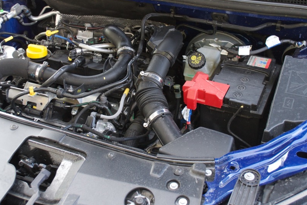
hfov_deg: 36.9
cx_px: 148
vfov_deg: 24.9
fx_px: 460
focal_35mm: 54
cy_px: 64
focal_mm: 24
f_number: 4.5
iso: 400
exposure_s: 1/80
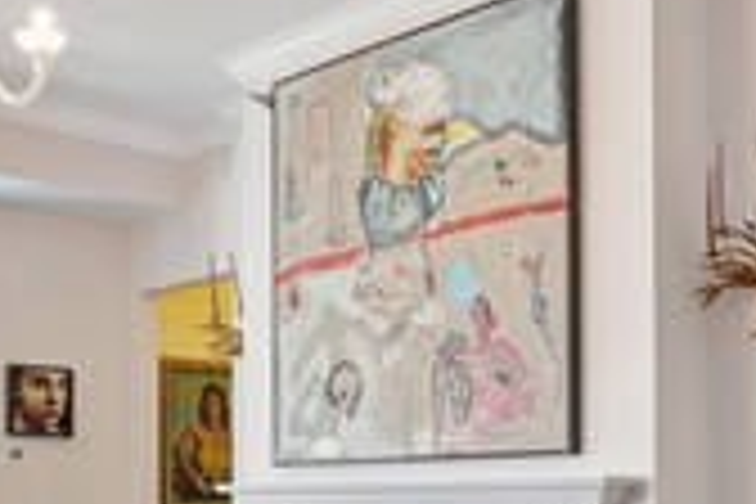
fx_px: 1281
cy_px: 529
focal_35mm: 61
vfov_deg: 21.3
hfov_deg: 32.9
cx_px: 346
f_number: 7.1
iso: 320
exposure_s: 1/2
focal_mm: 16
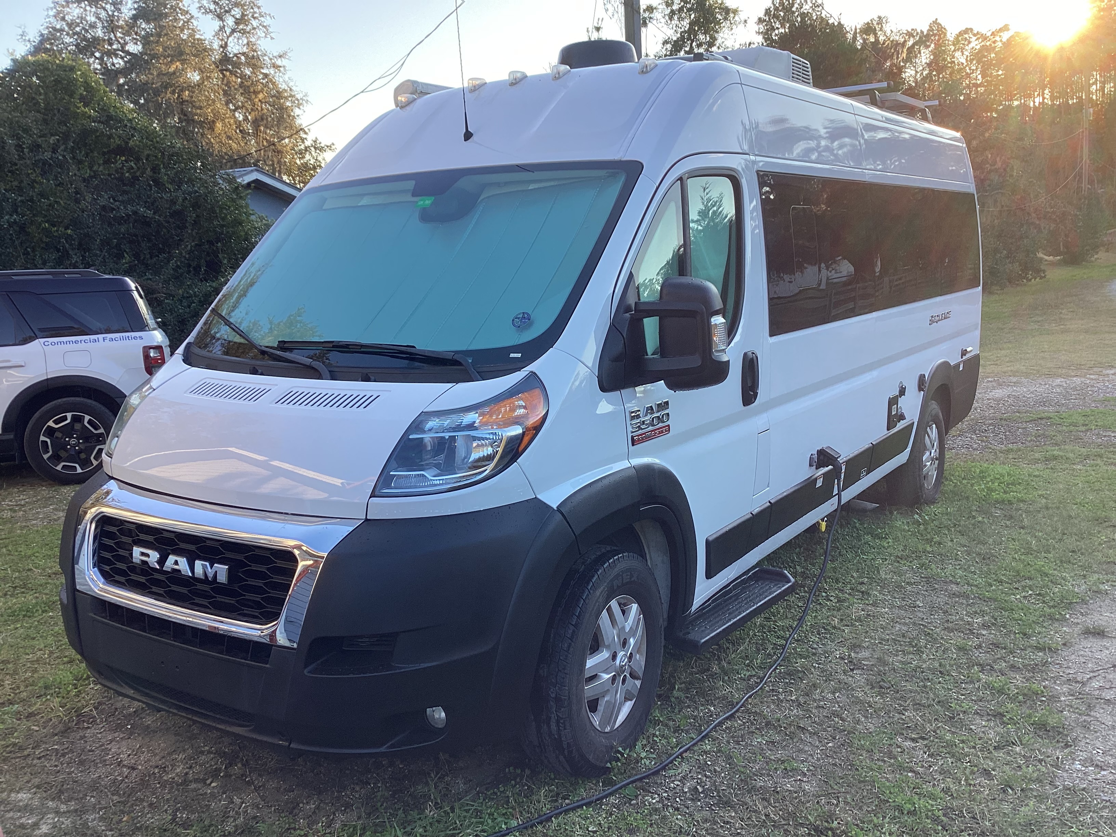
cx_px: 558
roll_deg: +2.4
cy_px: 418
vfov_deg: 45.4
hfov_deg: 58.4
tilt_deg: -9.2
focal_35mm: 31
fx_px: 999
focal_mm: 3.3
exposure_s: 1/130
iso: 25
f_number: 2.4
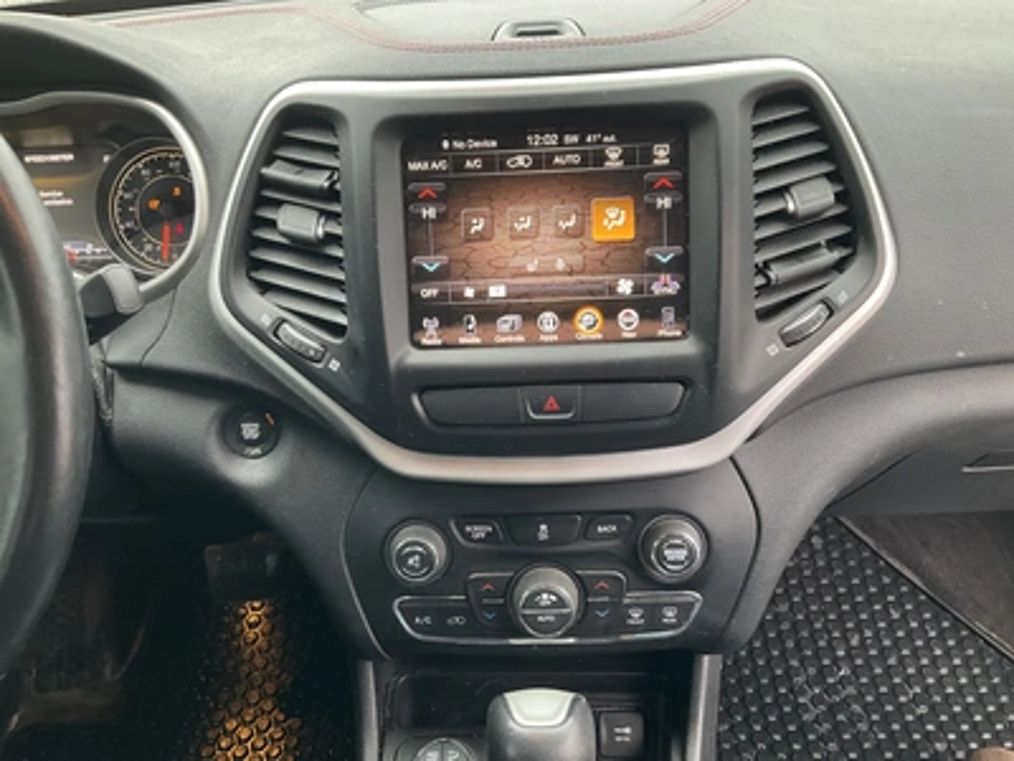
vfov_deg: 48.2
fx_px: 849
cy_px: 380
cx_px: 507
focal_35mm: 29
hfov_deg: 61.7
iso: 125
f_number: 1.8
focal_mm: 3
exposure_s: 1/60
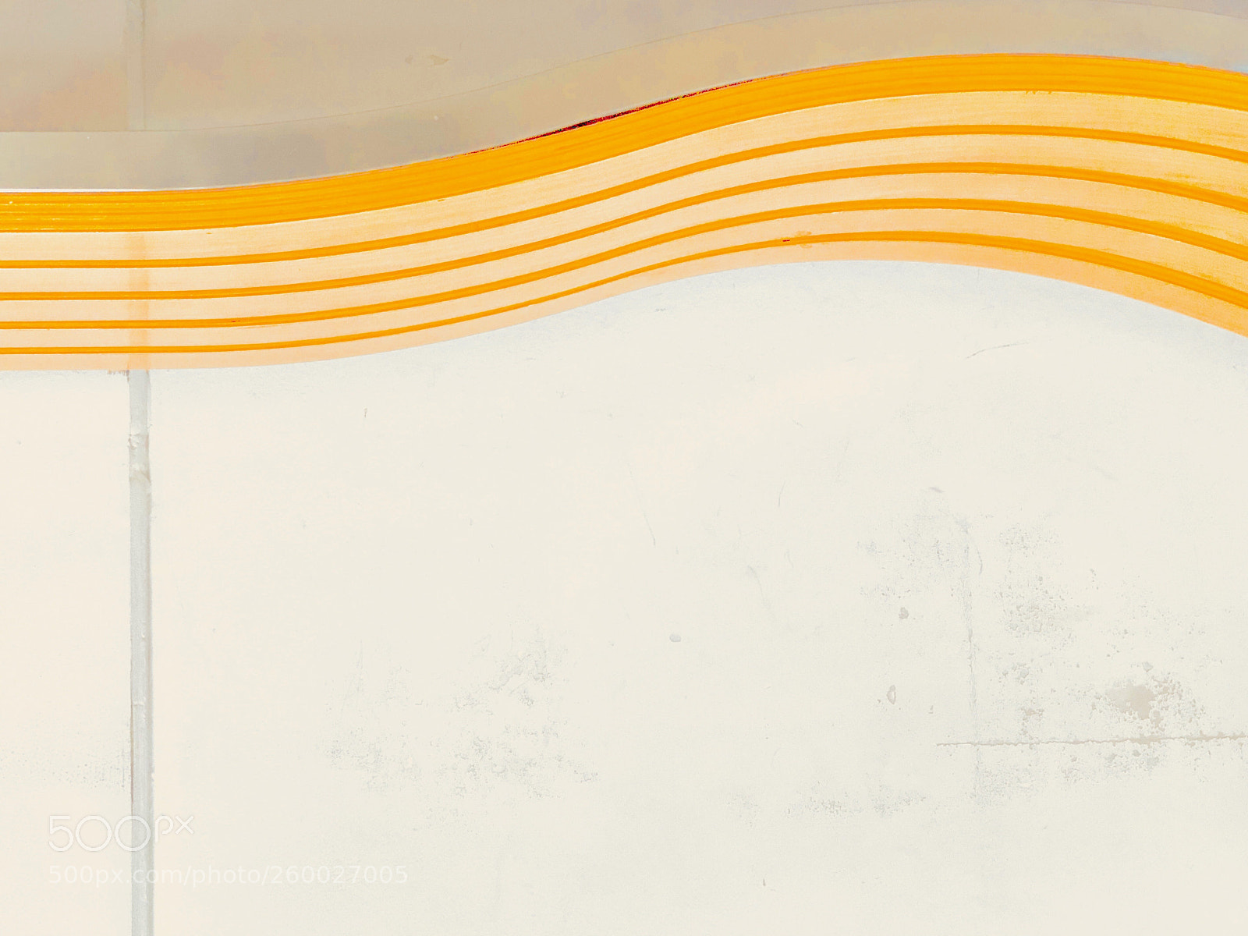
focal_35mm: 57
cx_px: 624
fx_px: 2055
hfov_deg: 33.8
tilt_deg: -7.5
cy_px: 468
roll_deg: -0.5
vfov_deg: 25.7
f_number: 2.8
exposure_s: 1/100
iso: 400
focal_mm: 6.6
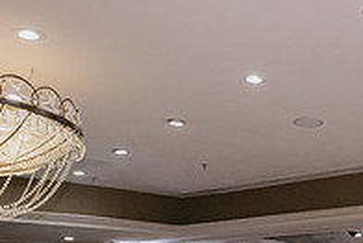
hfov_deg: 26.9
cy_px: 333
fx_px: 716
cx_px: 359
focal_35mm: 71
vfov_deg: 17.7
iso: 4000
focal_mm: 24
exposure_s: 1/30
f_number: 8
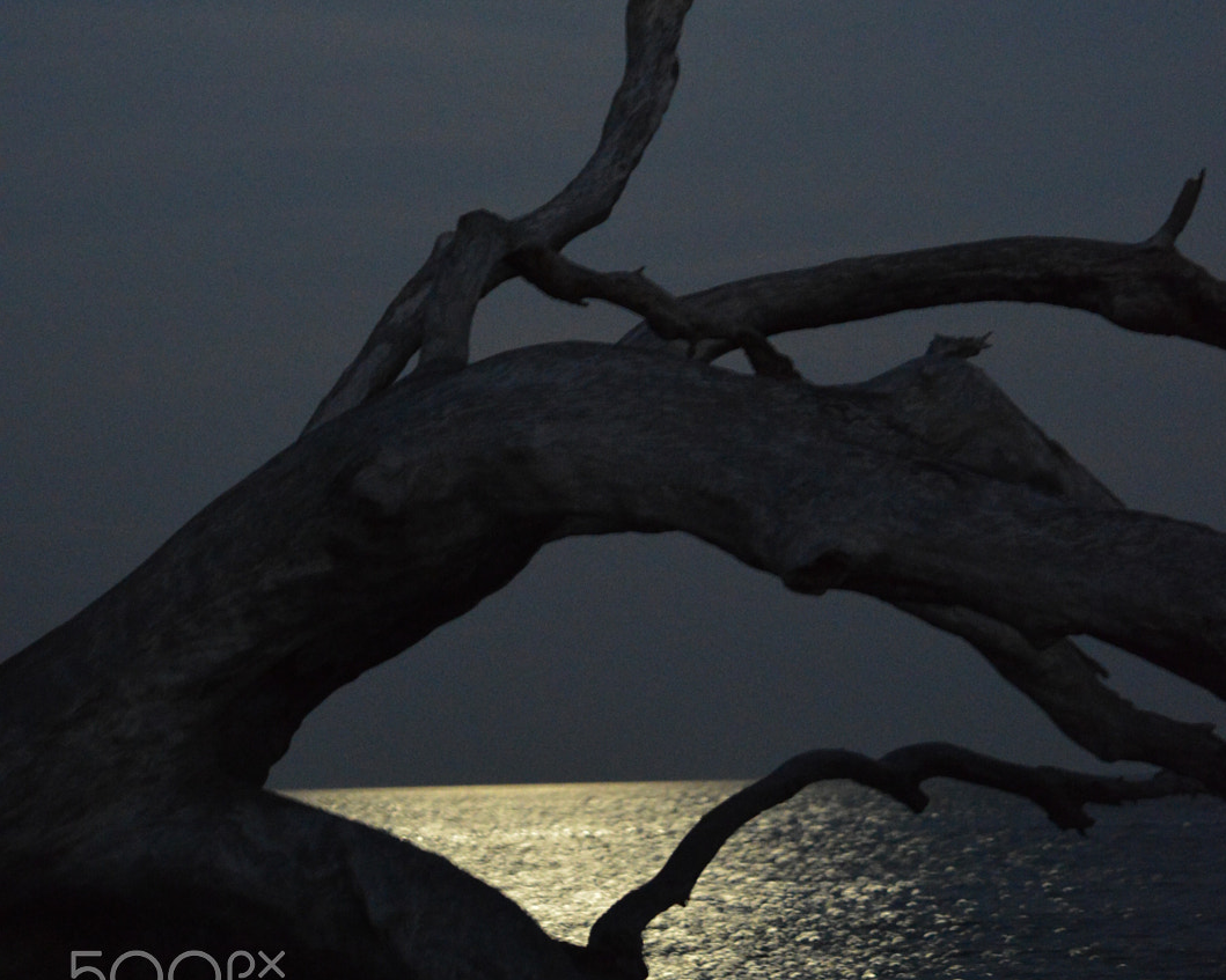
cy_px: 204
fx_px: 6168
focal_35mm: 170
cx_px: 614
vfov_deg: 9.1
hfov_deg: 11.4
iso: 3200
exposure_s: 1/13
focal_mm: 80
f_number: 4.5
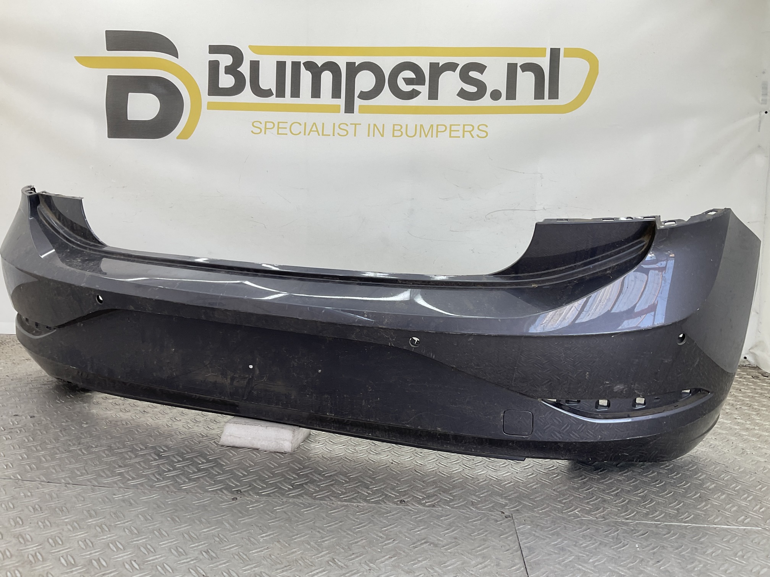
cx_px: 385
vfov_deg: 48.2
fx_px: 645
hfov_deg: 61.7
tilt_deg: -5.8
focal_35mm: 29
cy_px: 288
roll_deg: -3.2
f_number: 1.8
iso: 16
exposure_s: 1/120
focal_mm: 3
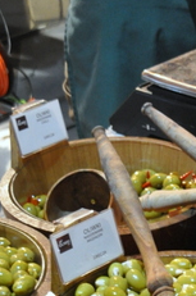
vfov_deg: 18.0
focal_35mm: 108
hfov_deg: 12.3
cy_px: 360
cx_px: 240
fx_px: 886
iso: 1600
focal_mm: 26
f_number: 4
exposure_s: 1/20
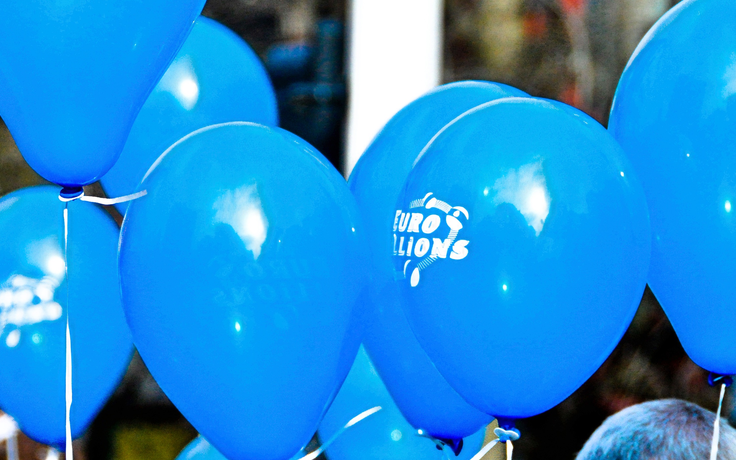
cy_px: 67
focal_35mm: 587
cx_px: 247
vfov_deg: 2.2
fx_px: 11773
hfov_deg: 3.6
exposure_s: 1/1000
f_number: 8
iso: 800
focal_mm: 200
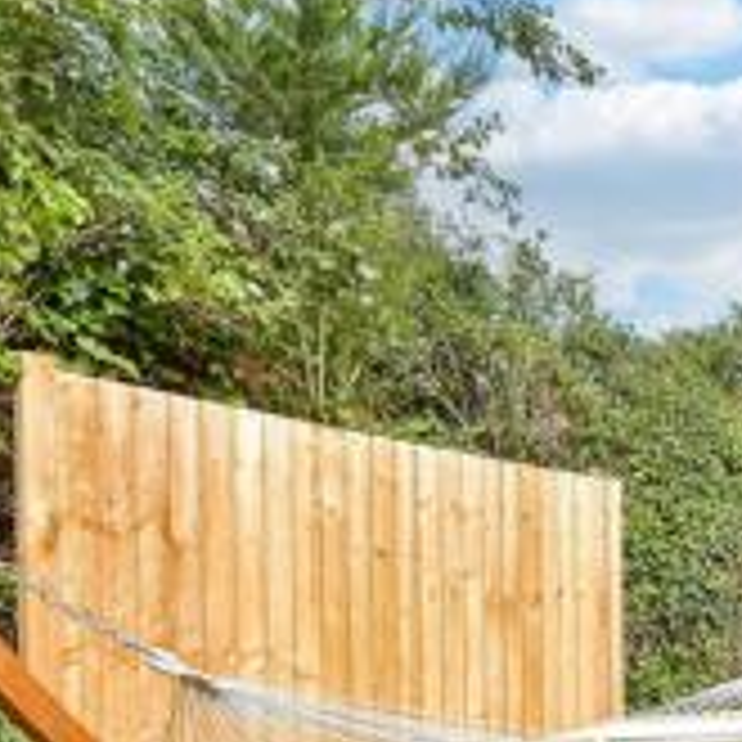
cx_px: 764
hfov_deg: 34.4
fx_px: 1067
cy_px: 668
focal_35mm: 44
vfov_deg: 36.0
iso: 250
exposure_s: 1/250
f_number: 8
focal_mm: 12
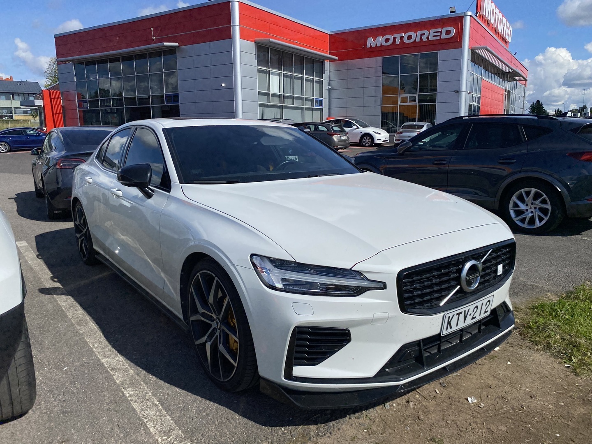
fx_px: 445
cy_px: 222
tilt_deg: -11.4
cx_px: 296
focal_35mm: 26
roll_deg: +1.4
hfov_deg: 67.3
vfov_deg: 53.1
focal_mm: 4.25
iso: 32
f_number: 1.8
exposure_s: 1/8197
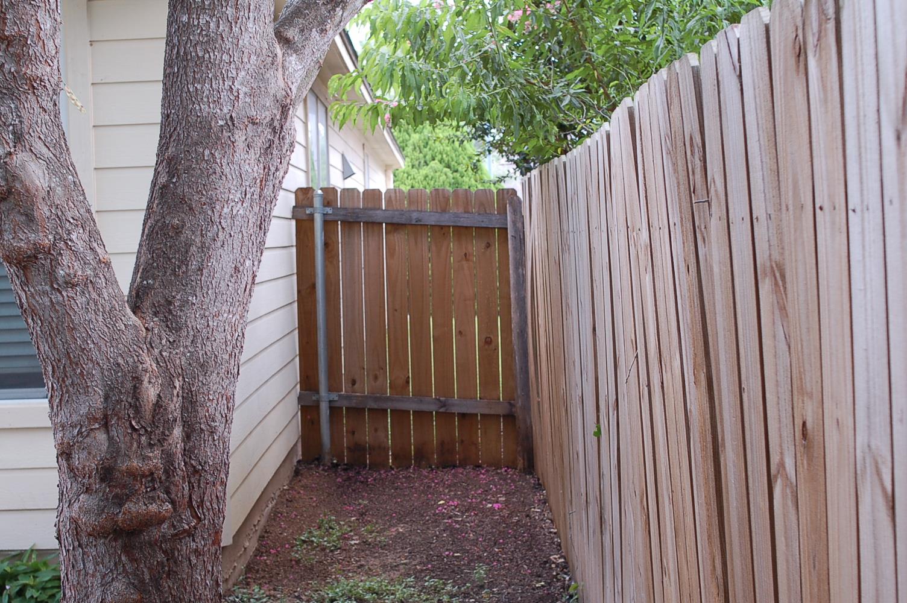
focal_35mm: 52
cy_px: 302
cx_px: 454
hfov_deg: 37.9
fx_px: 1322
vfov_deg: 25.7
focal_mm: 35
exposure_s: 1/80
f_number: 4.5
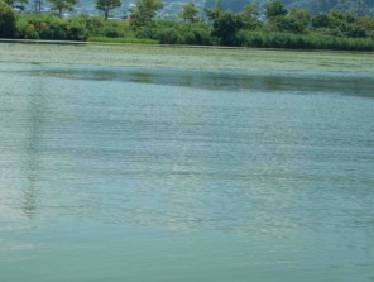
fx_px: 920
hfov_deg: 22.9
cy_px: 95
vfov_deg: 17.4
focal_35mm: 85
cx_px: 123
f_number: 4.4
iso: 125
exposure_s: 1/800
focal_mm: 10.1
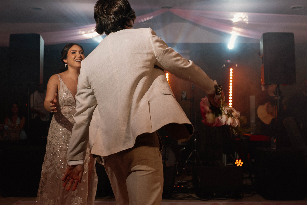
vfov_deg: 28.6
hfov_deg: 41.9
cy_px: 86
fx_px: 401
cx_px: 158
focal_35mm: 47
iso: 500
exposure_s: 1/200
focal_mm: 35
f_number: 3.5
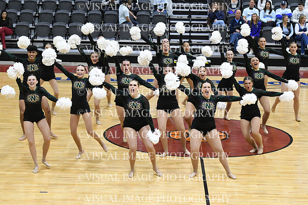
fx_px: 899
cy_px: 102
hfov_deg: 19.5
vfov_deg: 13.0
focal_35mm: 105
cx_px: 154
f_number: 2.8
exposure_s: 1/400
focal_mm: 70
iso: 3200
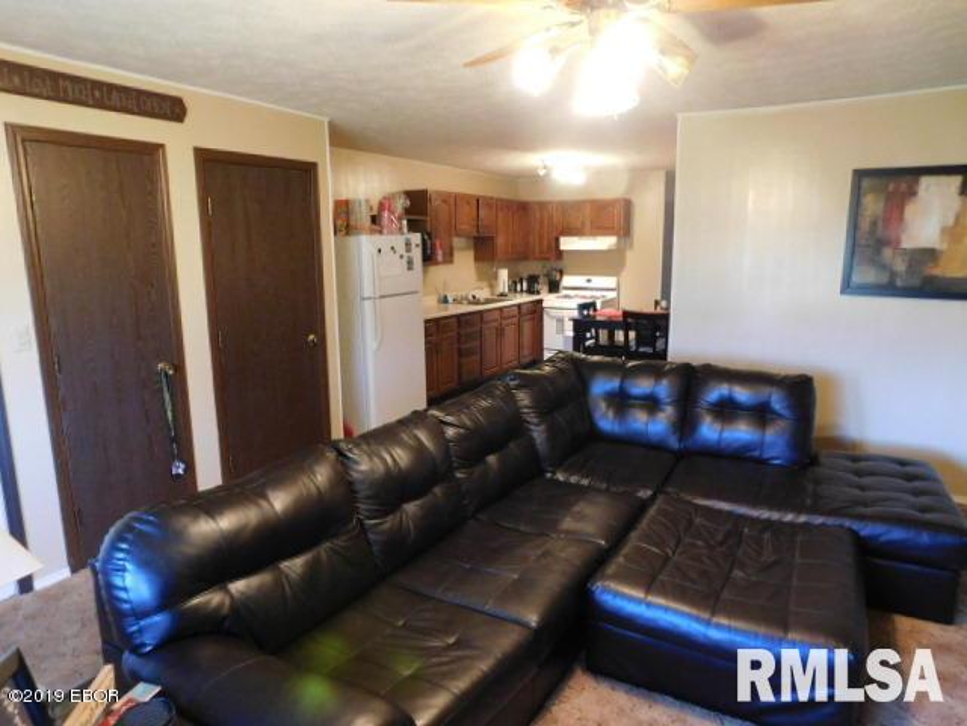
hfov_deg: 73.9
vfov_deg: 58.9
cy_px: 363
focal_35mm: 23
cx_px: 484
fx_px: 643
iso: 400
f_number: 3
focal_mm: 4
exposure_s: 1/10
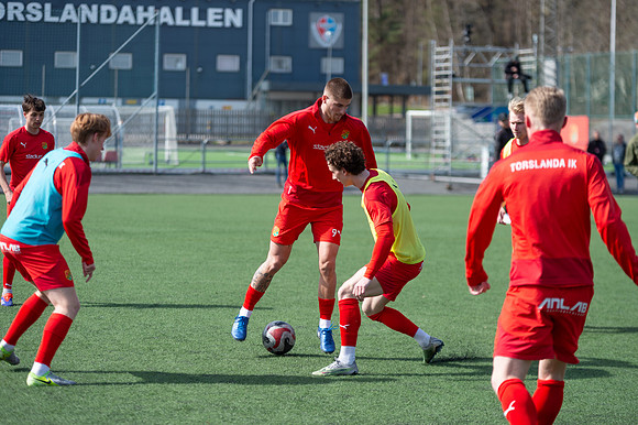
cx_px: 319
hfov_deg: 15.8
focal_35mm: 130
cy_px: 212
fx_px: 2302
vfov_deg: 10.5
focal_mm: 130
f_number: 3.2
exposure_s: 1/1600
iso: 160
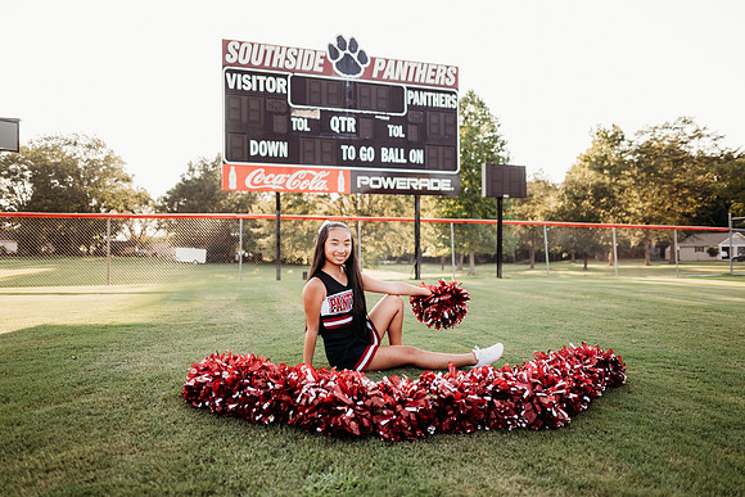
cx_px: 372
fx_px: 497
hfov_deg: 73.7
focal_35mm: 24
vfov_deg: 53.2
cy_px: 248
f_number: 2
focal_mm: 24
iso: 125
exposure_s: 1/500
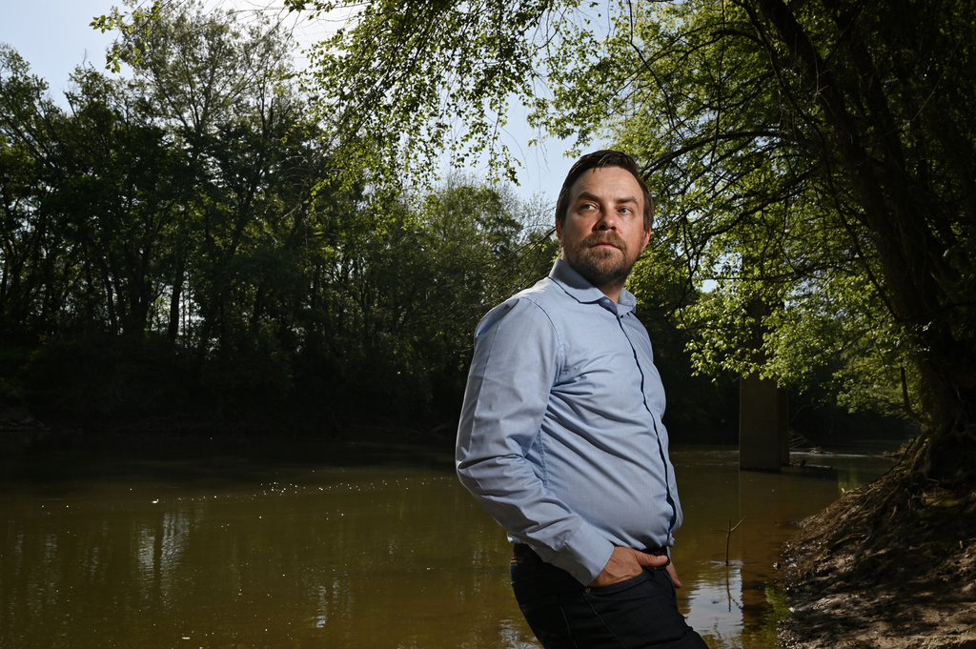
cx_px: 488
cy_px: 324
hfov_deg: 60.3
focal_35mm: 31
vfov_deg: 42.3
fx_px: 840
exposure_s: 1/200
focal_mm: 31
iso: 64
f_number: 11
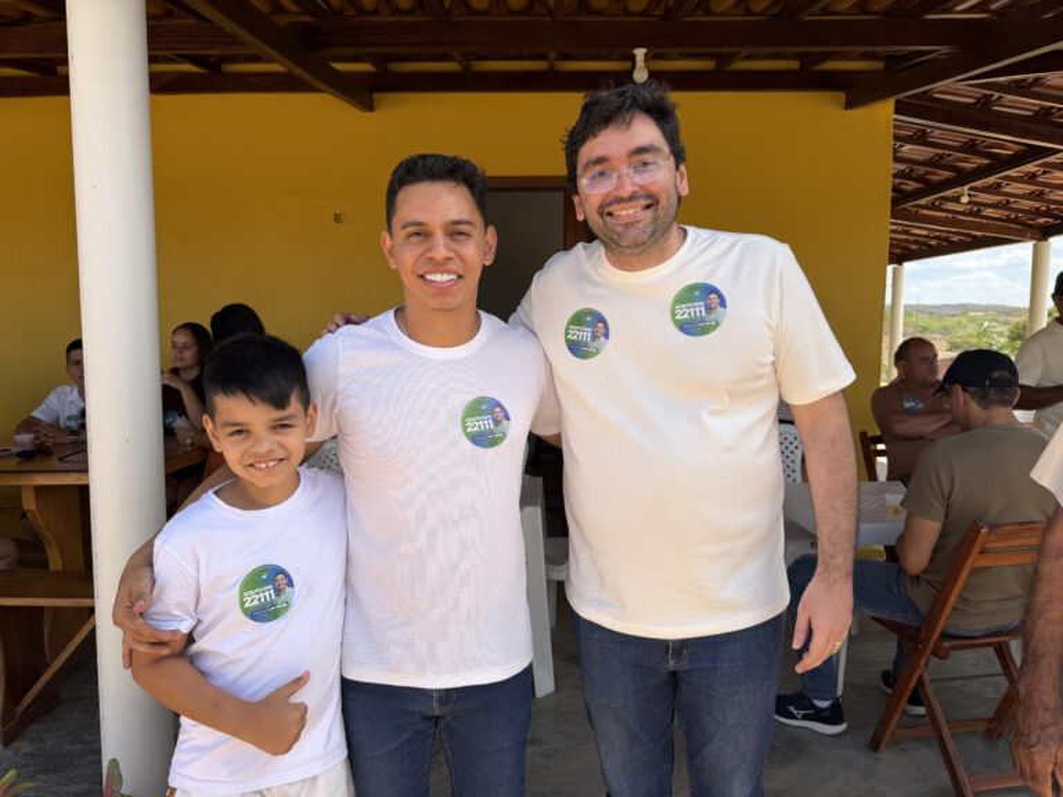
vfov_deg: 56.8
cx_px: 532
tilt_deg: -7.1
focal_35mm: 24
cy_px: 398
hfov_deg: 71.6
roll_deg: -0.4
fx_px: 737
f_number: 1.78
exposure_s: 1/2000
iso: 80
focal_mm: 6.76
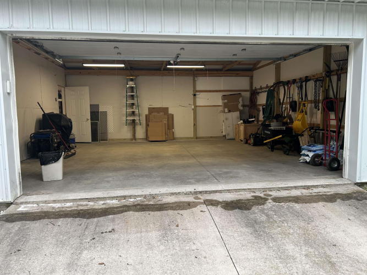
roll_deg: +2.2
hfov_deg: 67.3
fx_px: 276
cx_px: 184
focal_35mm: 26
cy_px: 138
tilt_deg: -6.6
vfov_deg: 53.0
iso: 64
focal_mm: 5.7
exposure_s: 1/120
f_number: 1.5
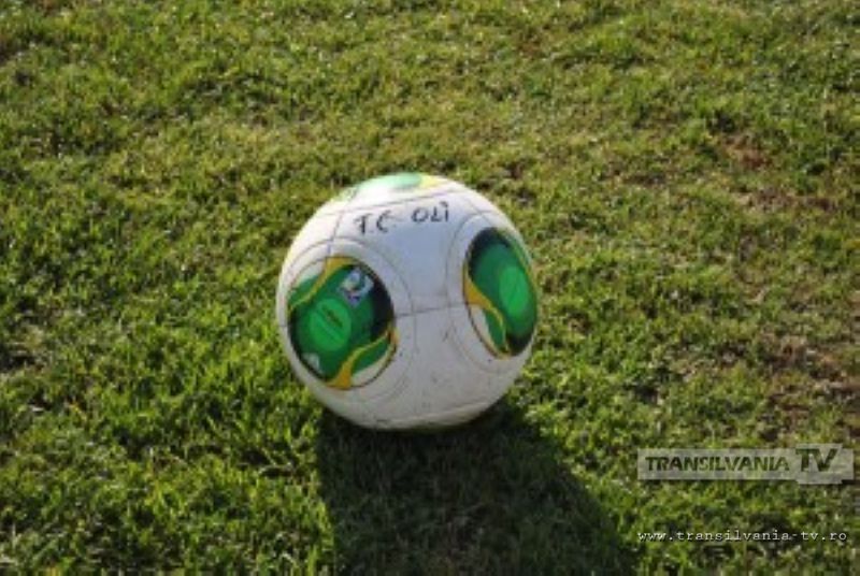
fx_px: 1974
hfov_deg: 24.6
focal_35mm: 82
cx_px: 430
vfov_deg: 16.6
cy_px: 288
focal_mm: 55
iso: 200
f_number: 5.6
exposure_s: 1/800
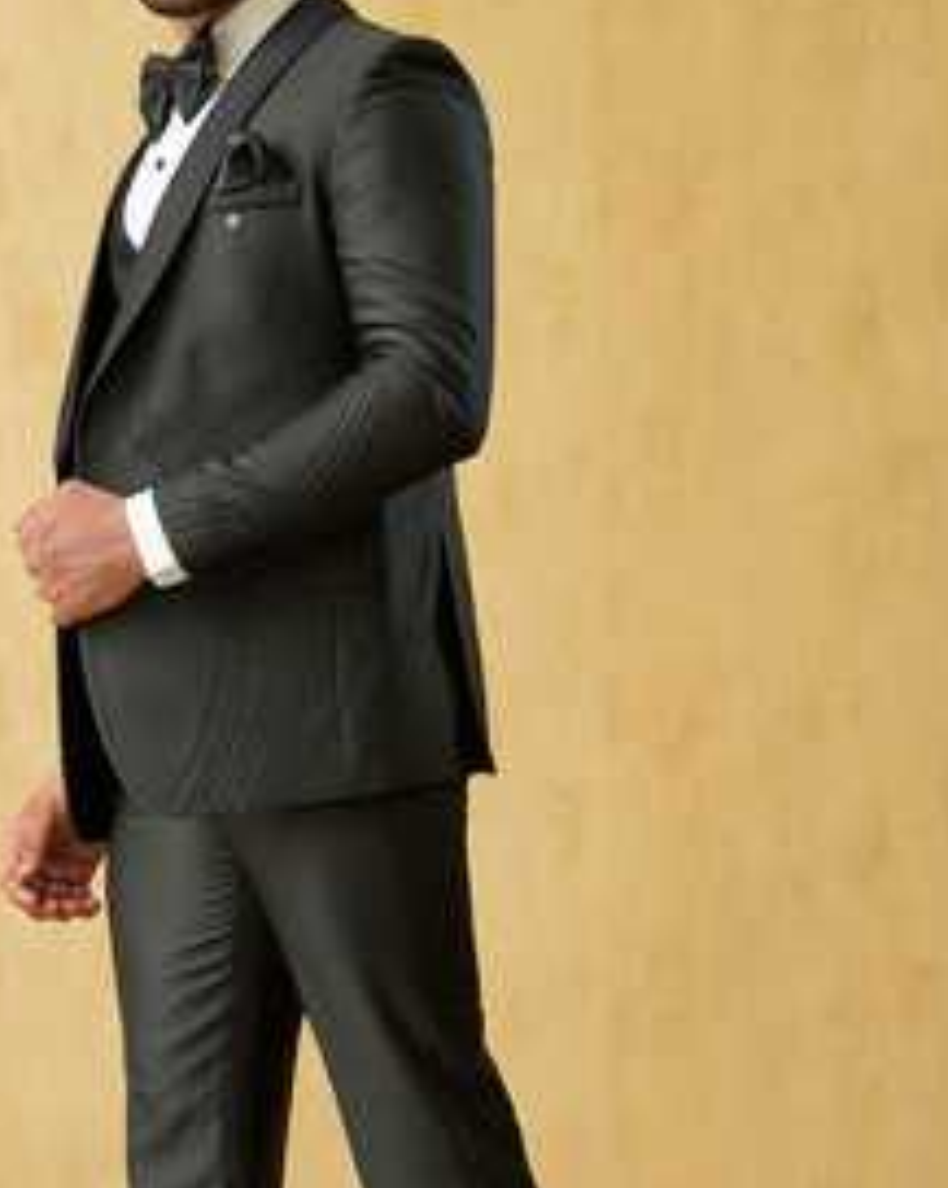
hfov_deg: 12.1
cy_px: 771
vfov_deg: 15.1
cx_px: 297
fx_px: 4462
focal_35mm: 127
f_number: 4.5
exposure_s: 1/125
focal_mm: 70
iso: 125
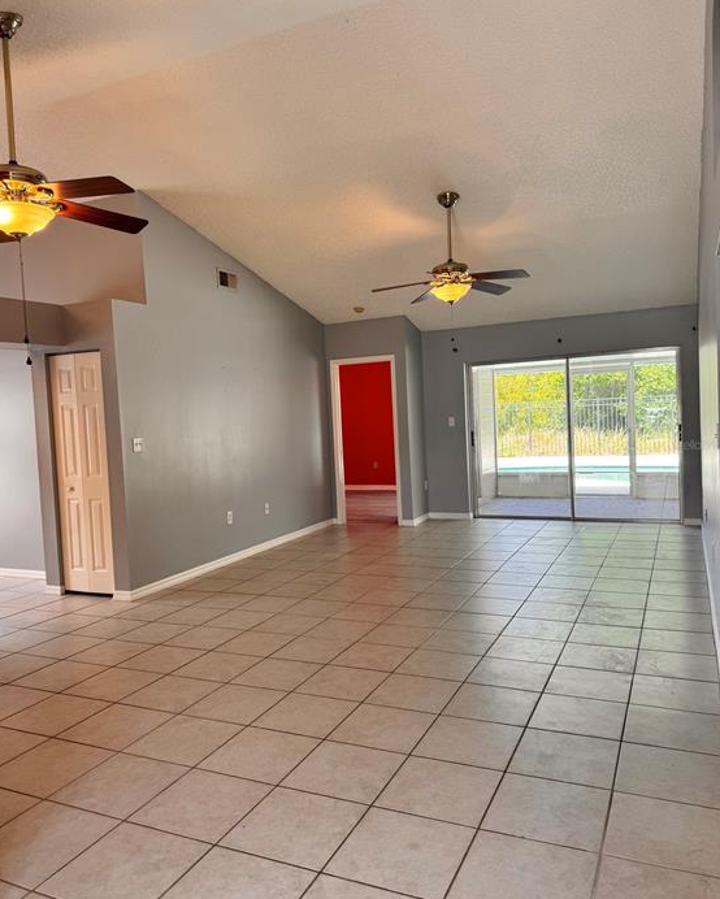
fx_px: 692
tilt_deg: -2.3
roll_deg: +3.1
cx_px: 357
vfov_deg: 66.0
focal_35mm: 26
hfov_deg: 55.0
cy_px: 444
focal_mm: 6.76
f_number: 1.78
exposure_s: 1/120
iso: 80
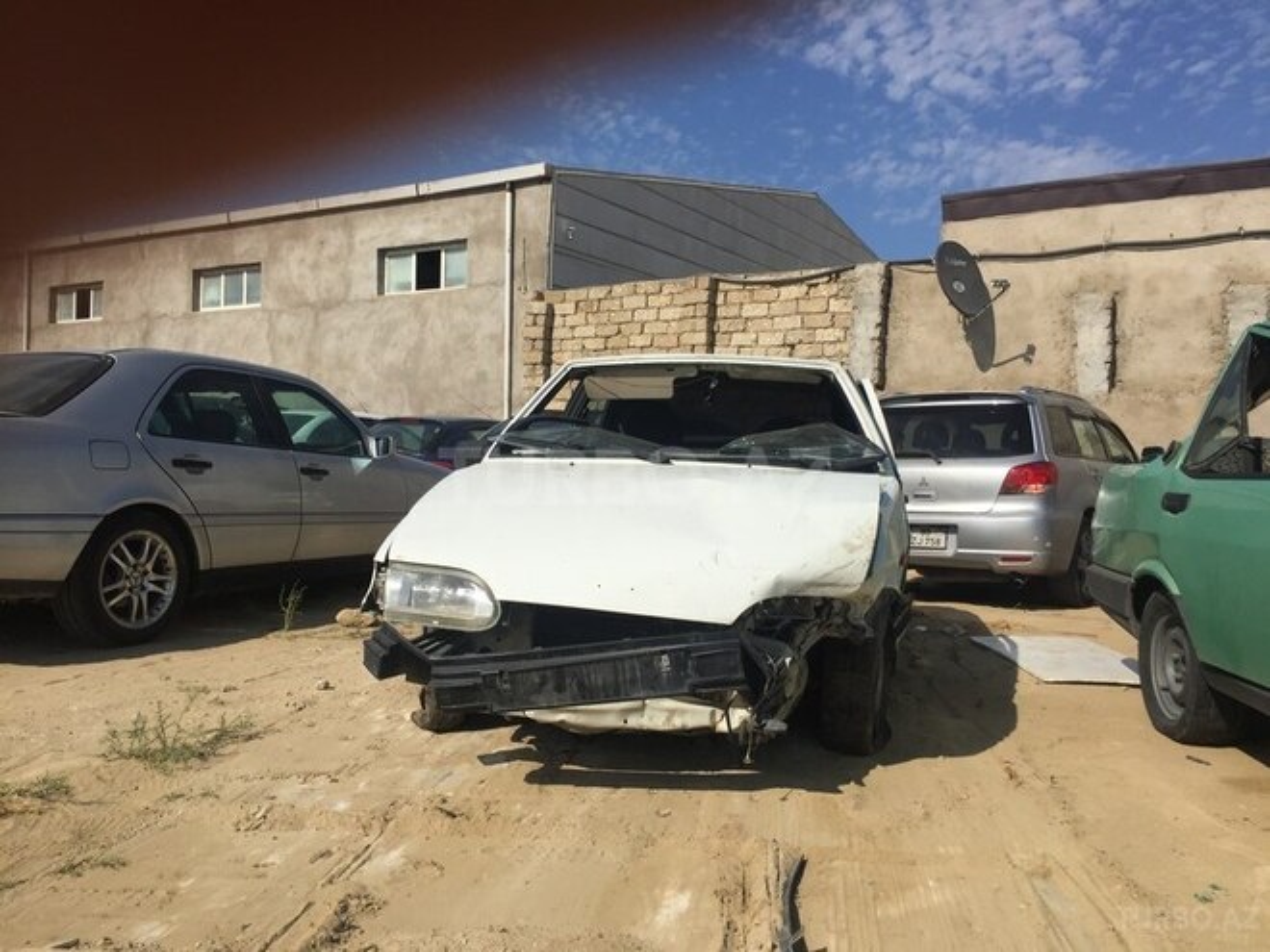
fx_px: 1064
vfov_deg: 48.2
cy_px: 476
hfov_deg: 61.7
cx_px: 635
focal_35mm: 29
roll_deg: -2.6
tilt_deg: +0.6
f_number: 2.2
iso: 32
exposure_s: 1/4950
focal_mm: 4.15
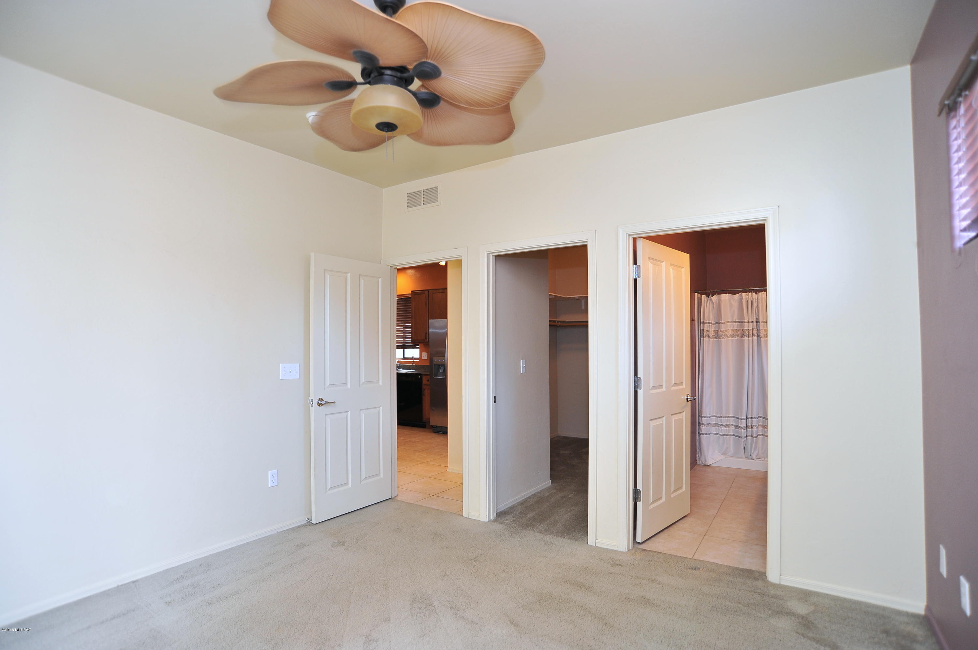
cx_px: 489
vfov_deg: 67.3
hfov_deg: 90.0
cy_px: 325
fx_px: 489
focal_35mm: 18
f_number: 4
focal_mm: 18
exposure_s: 1/50
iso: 640
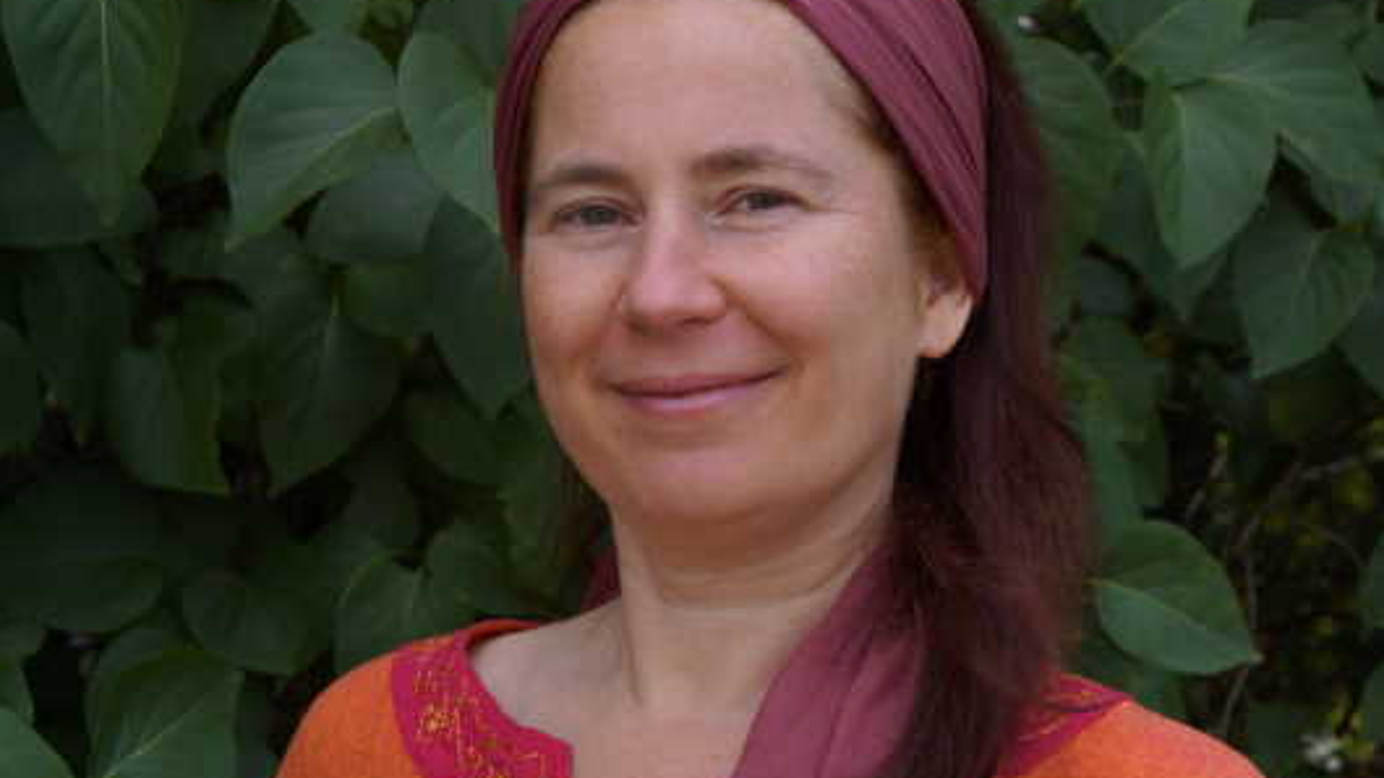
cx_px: 691
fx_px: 3919
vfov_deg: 11.3
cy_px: 692
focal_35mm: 107
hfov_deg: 20.0
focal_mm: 45
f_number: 6.3
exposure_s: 1/320
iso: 100
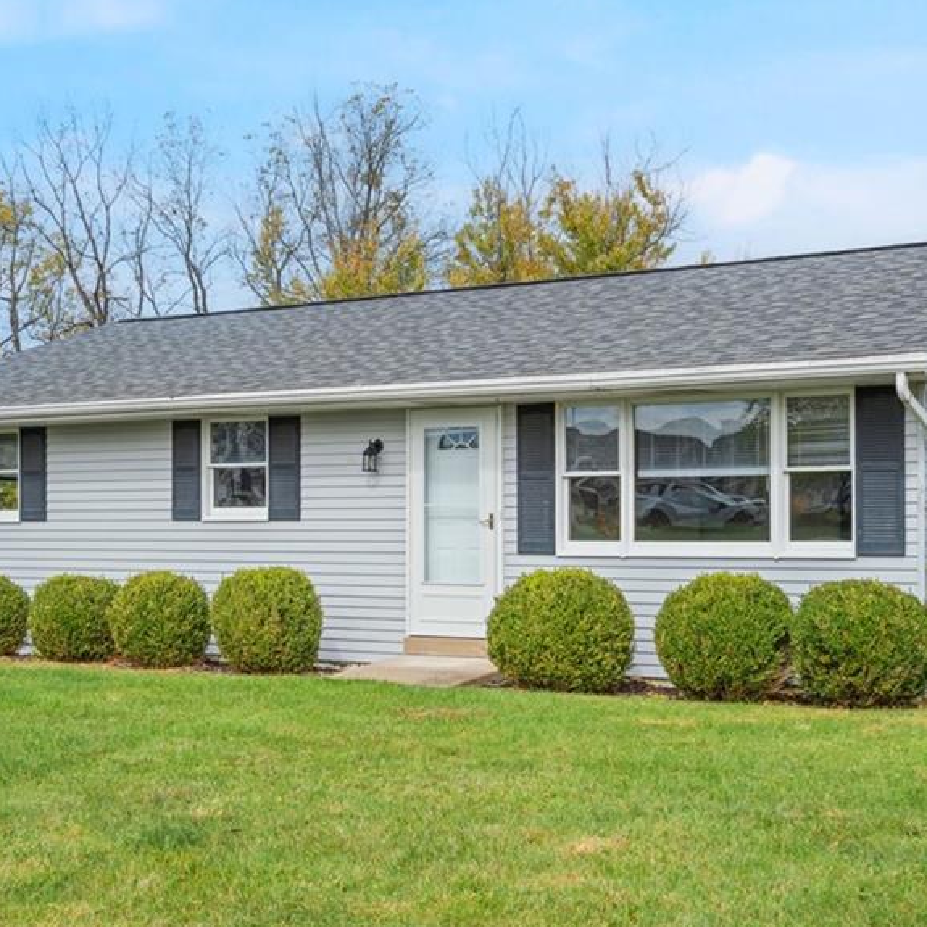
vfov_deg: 32.2
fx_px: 1606
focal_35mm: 53
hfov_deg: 32.2
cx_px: 476
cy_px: 508
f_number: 8
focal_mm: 35
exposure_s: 1/200
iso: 400
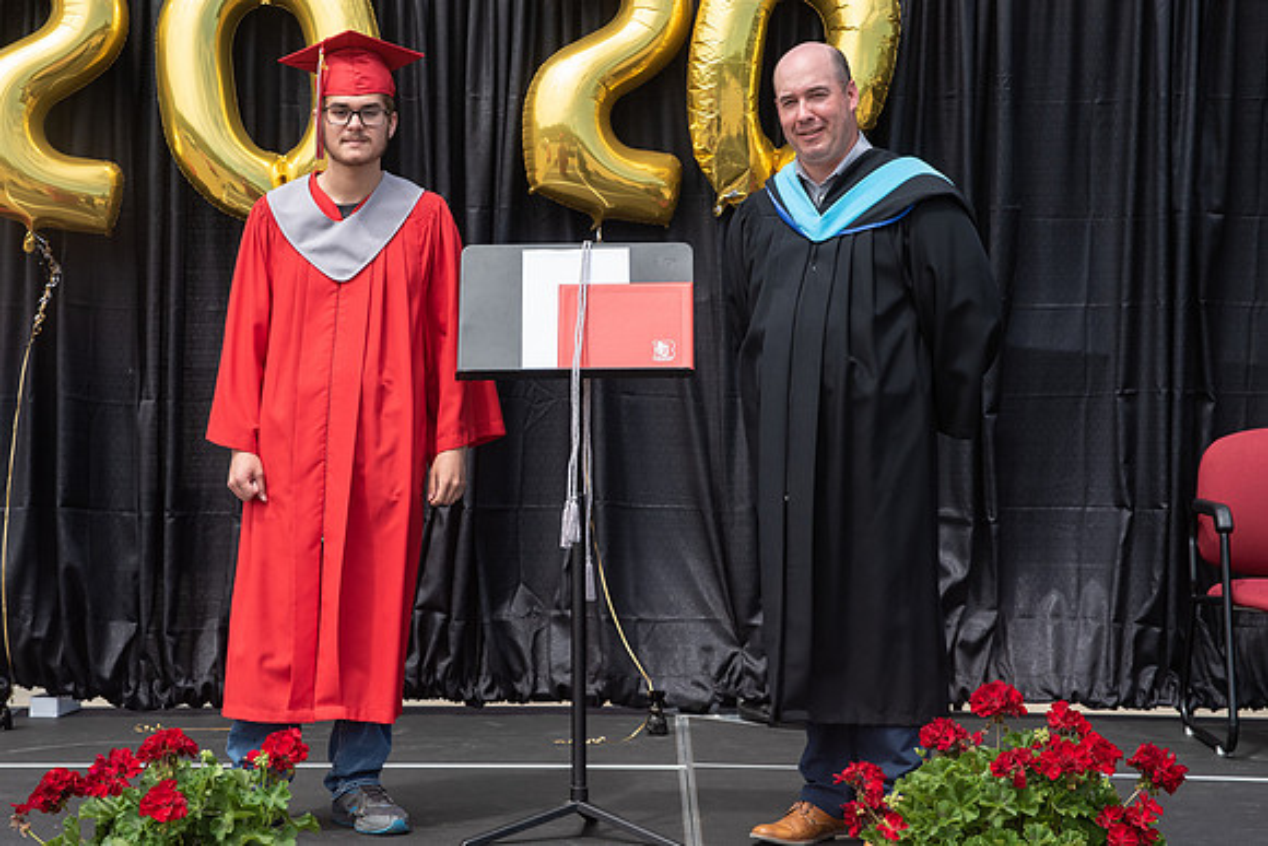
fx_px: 2487
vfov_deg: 19.3
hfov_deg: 28.5
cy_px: 423
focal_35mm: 71
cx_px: 522
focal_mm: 60
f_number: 5.6
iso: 500
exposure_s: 1/1000
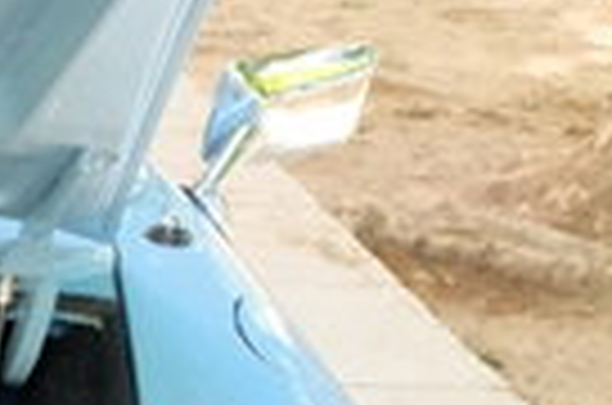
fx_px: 2307
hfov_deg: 12.7
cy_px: 970
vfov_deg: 9.0
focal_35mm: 136
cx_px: -702
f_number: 8
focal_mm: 16
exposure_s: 1/100
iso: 3200
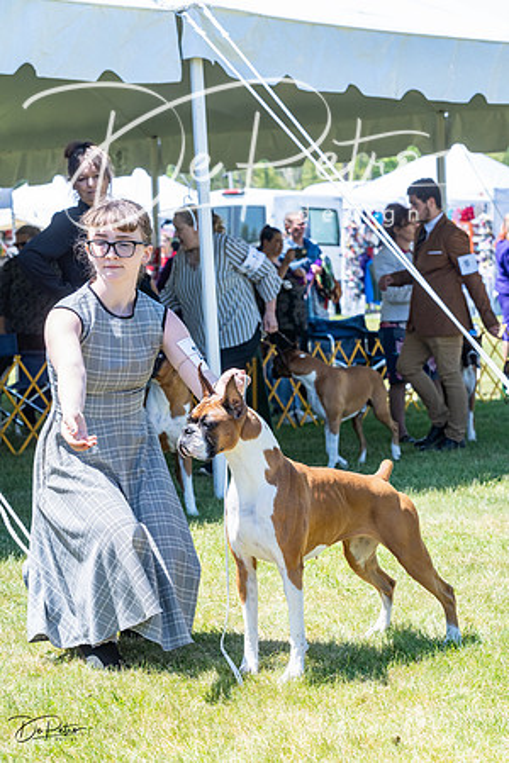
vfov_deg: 23.1
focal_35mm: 88
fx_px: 1866
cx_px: 254
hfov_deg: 15.5
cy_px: 382
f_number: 7.1
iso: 1600
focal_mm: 88
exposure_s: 1/1600
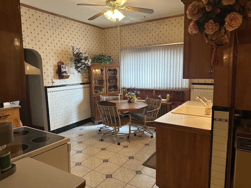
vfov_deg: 56.8
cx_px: 126
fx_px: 174
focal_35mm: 24
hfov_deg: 71.6
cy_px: 94
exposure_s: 1/120
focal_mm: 6.86
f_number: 1.78
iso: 200
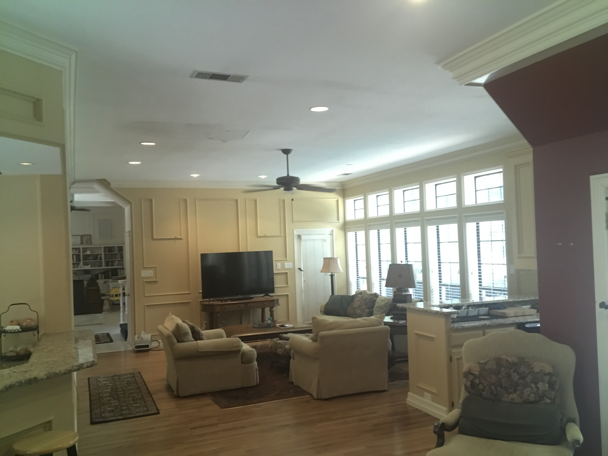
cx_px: 304
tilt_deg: +2.5
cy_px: 228
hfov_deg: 61.7
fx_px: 509
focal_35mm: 29
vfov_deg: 48.2
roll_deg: +0.7
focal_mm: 4.15
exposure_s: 1/15
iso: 200
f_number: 2.2
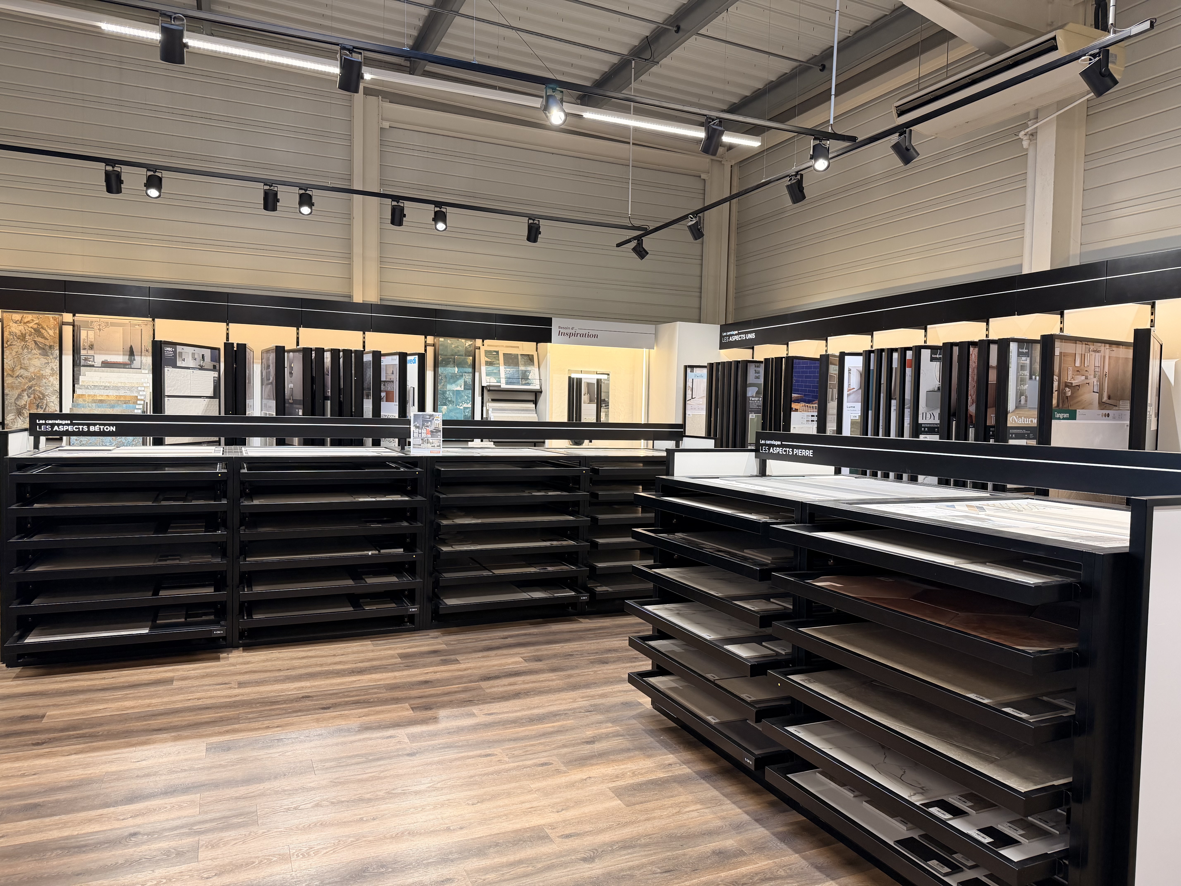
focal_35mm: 24
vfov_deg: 56.8
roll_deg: -0.5
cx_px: 590
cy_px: 443
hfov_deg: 71.6
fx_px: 819
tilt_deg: -1.7
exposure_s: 1/121
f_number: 1.78
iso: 160
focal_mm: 6.76
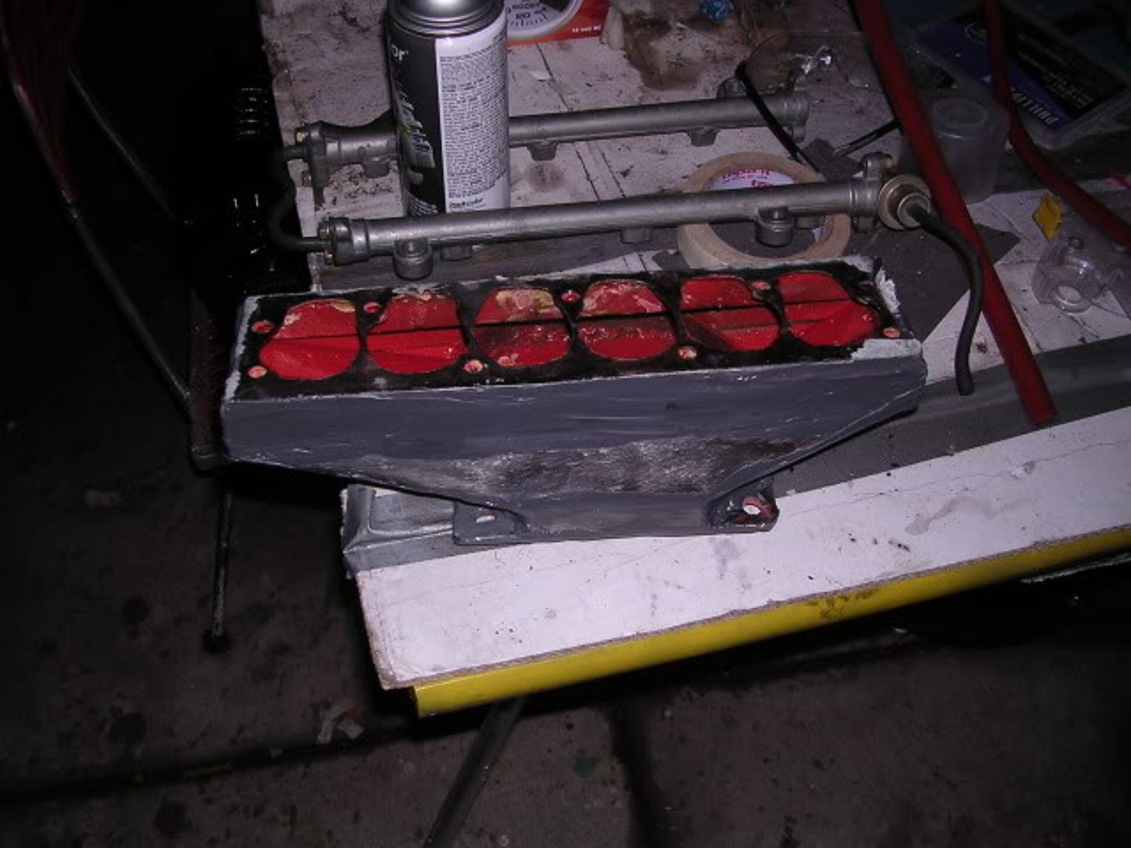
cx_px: 566
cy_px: 424
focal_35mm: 38
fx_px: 1242
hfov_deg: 49.0
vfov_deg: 37.7
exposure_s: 1/60.1
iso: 100
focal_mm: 5.8
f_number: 2.8
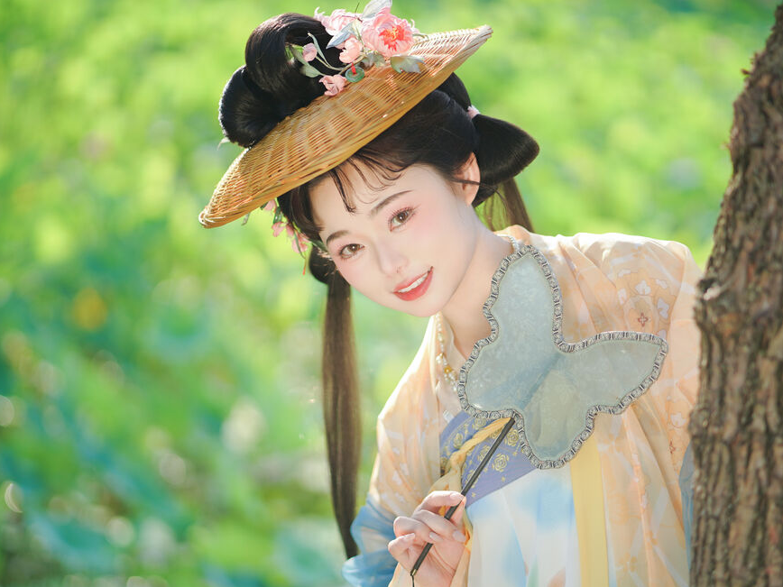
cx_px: 400
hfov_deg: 17.4
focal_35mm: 113
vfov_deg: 13.1
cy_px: 345
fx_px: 2556
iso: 125
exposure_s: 1/1250
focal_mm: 85
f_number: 1.8
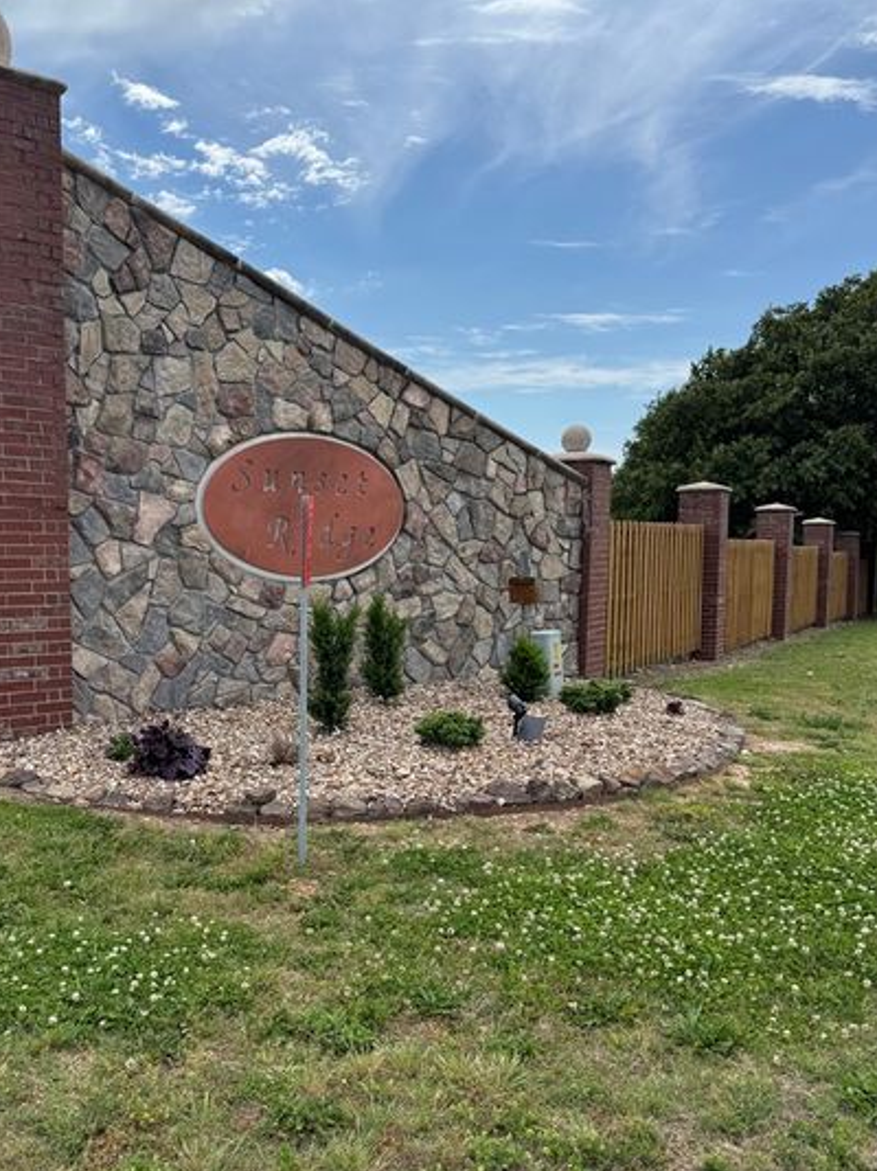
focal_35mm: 30
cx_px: 338
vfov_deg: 59.9
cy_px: 624
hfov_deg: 46.4
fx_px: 1014
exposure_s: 1/4049
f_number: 1.78
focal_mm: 6.76
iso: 80
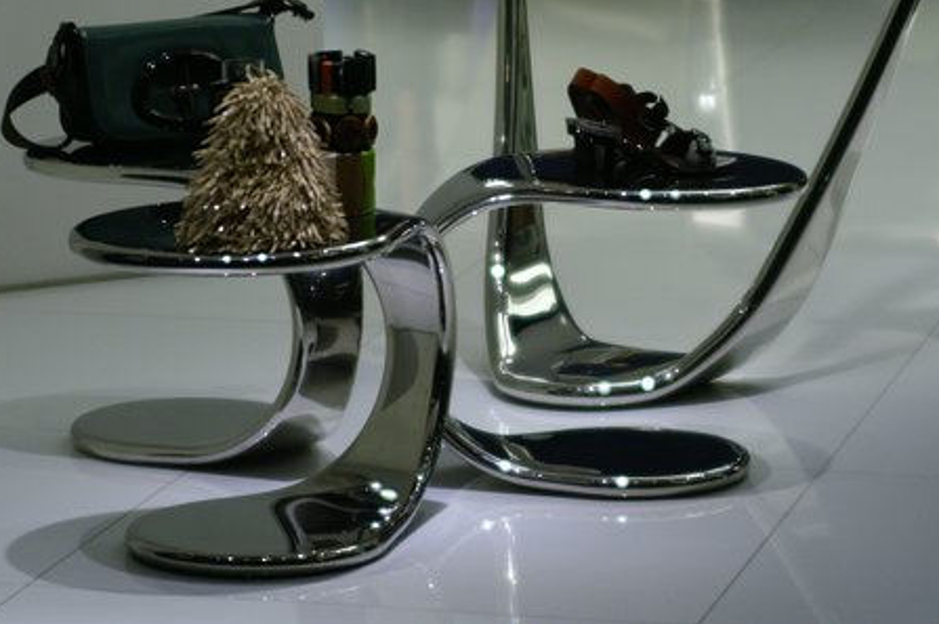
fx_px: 4481
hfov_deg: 12.0
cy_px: 271
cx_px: 510
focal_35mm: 172
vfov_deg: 8.0
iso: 800
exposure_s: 1/1000
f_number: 2.8
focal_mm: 100
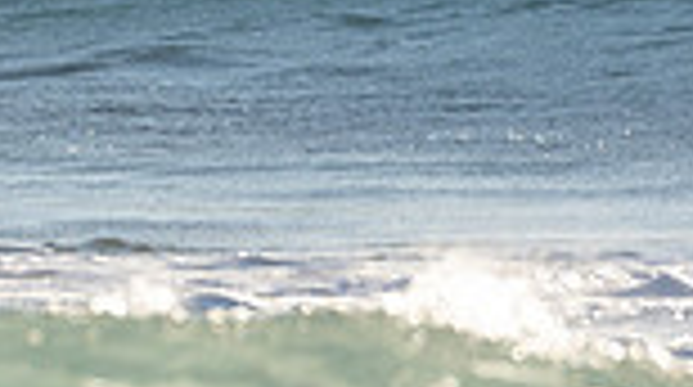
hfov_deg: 1.0
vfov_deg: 0.5
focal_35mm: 2254
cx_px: -436
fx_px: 41347
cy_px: -128
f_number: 6.3
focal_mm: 380
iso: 100
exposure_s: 1/500
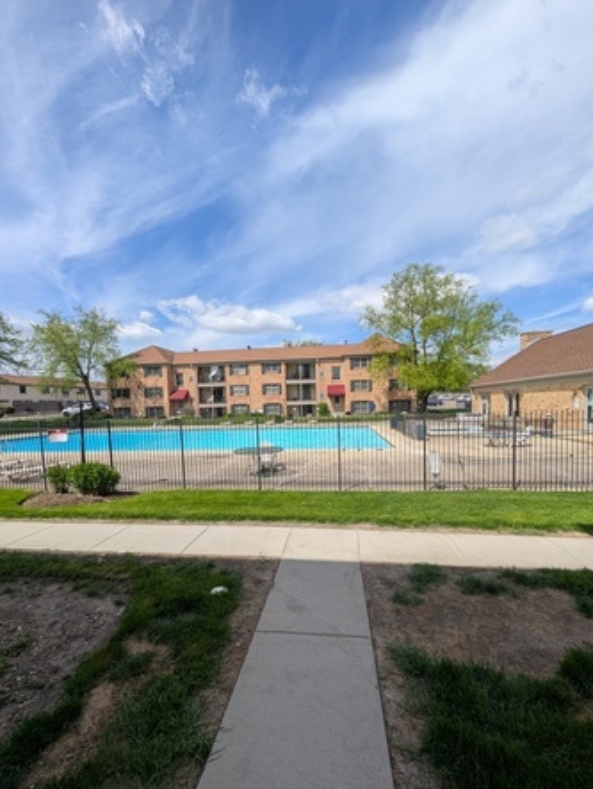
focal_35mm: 13
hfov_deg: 90.0
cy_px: 424
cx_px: 302
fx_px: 297
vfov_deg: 105.9
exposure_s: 1/3247
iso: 56
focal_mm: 2.02
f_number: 1.7
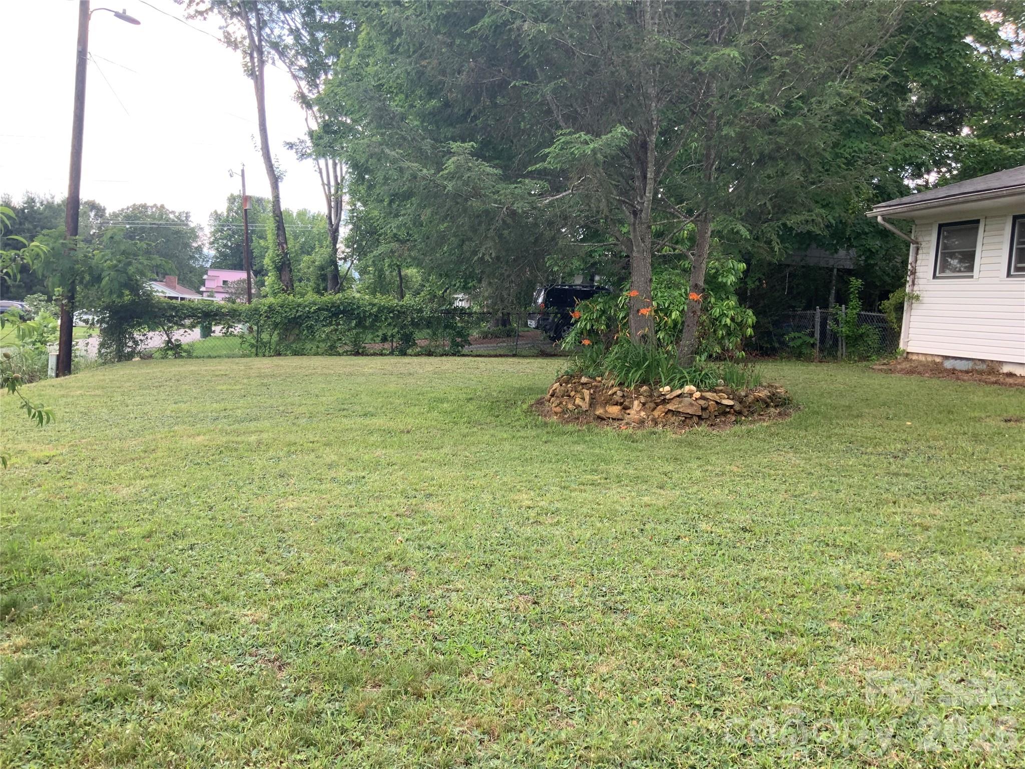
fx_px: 859
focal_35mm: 29
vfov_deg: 48.2
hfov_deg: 61.7
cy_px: 384
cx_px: 512
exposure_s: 1/181
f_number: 1.8
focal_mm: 3
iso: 16
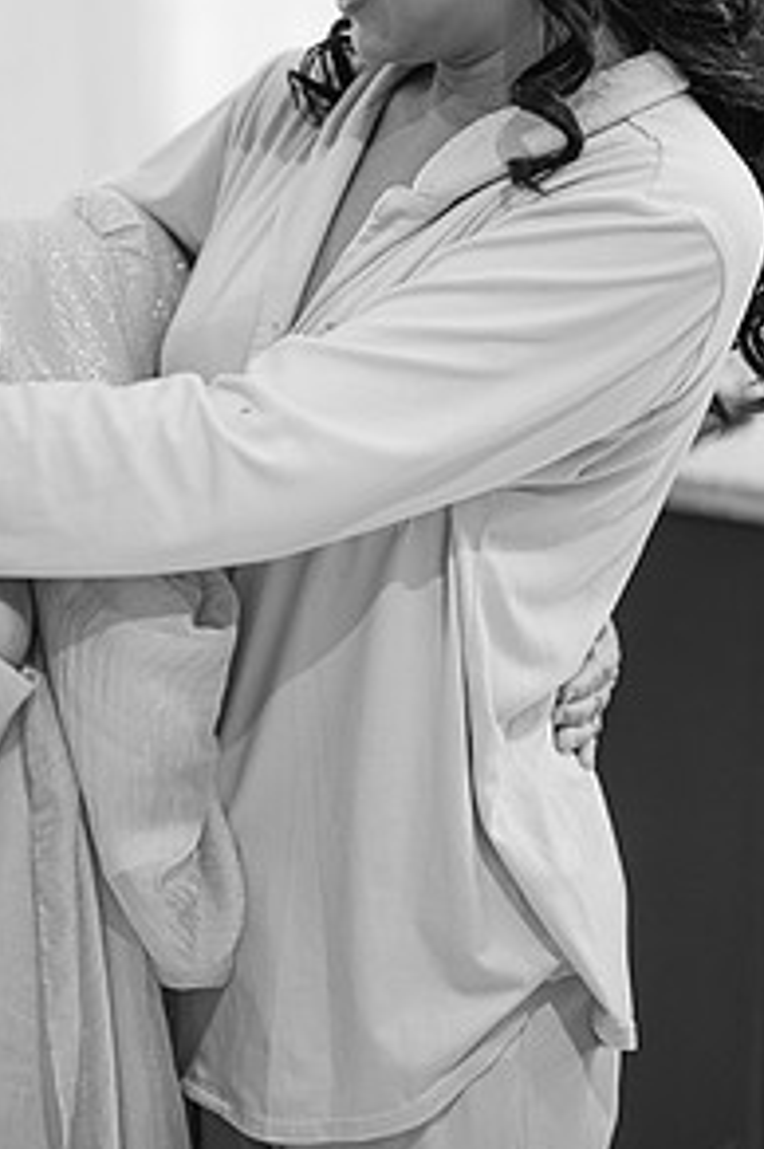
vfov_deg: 26.1
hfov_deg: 17.6
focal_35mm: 77
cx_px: 254
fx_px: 2457
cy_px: 331
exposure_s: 1/125
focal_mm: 50
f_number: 1.8
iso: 400
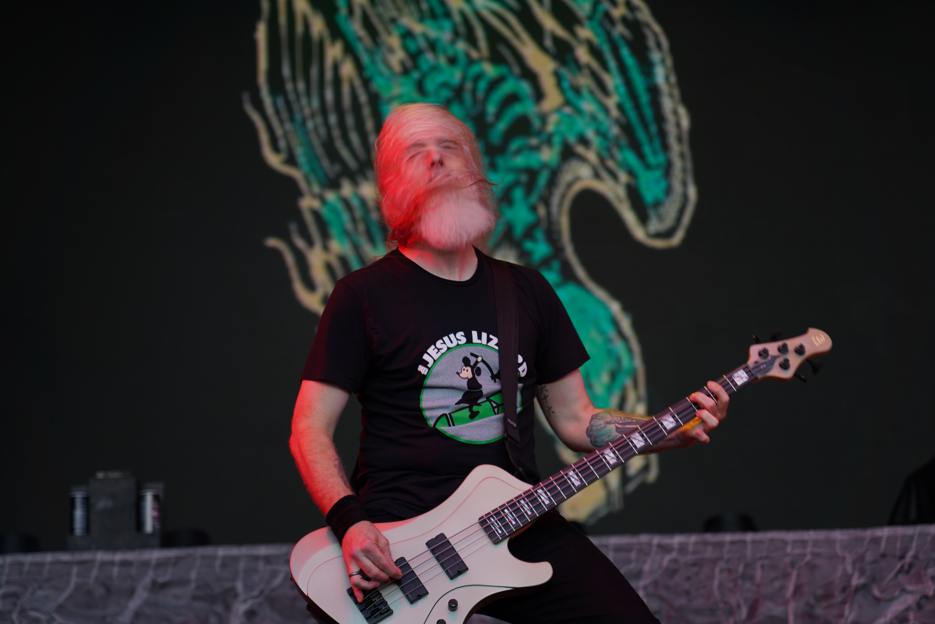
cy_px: 312
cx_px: 468
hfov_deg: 19.5
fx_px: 2727
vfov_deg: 13.0
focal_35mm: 105
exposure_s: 1/125
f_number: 4
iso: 100
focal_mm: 105
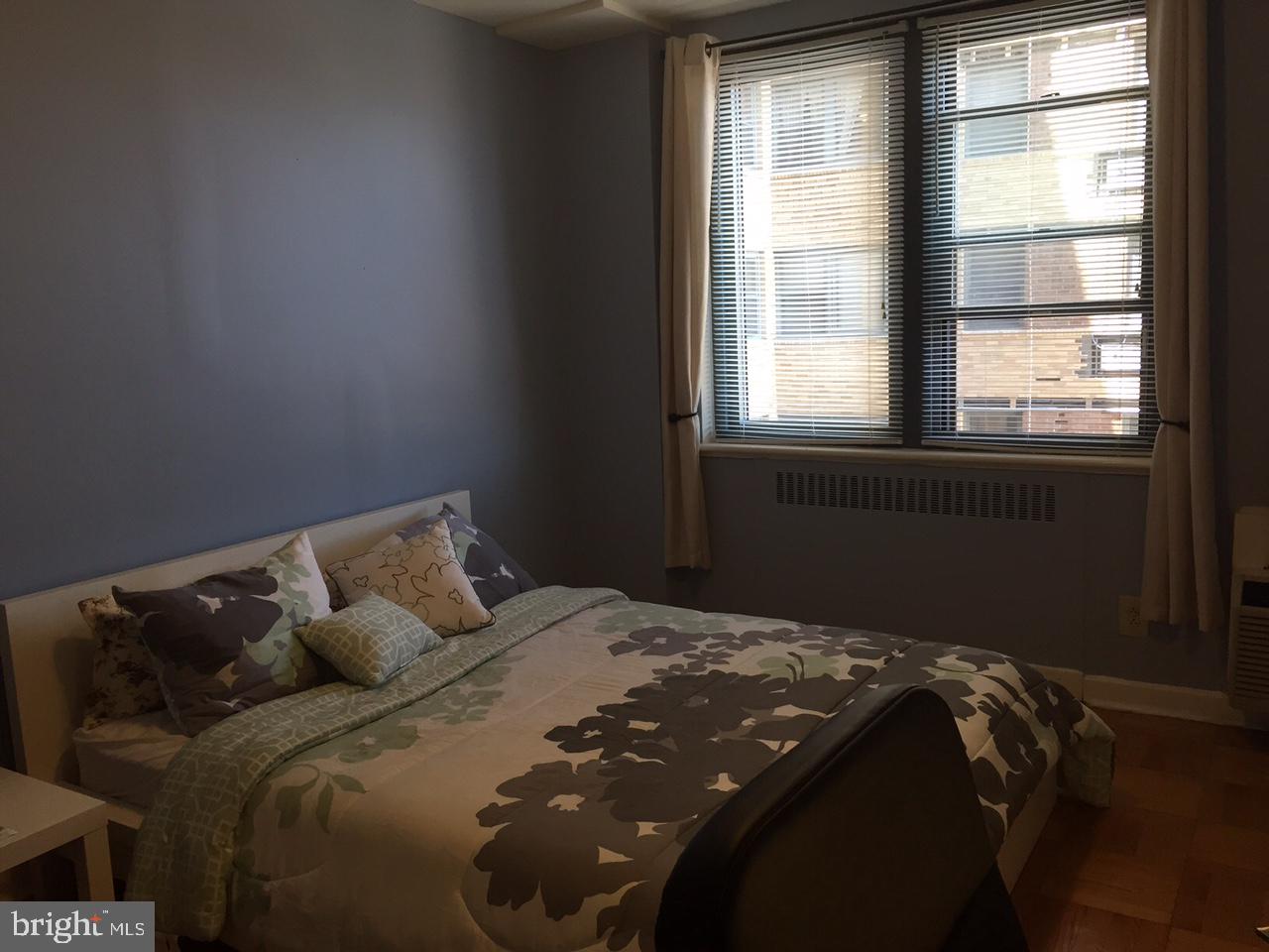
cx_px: 634
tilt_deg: -8.8
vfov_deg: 48.2
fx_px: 1063
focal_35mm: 29
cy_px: 476
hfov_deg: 61.7
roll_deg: +2.1
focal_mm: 4.15
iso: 32
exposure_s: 1/30
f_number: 2.2
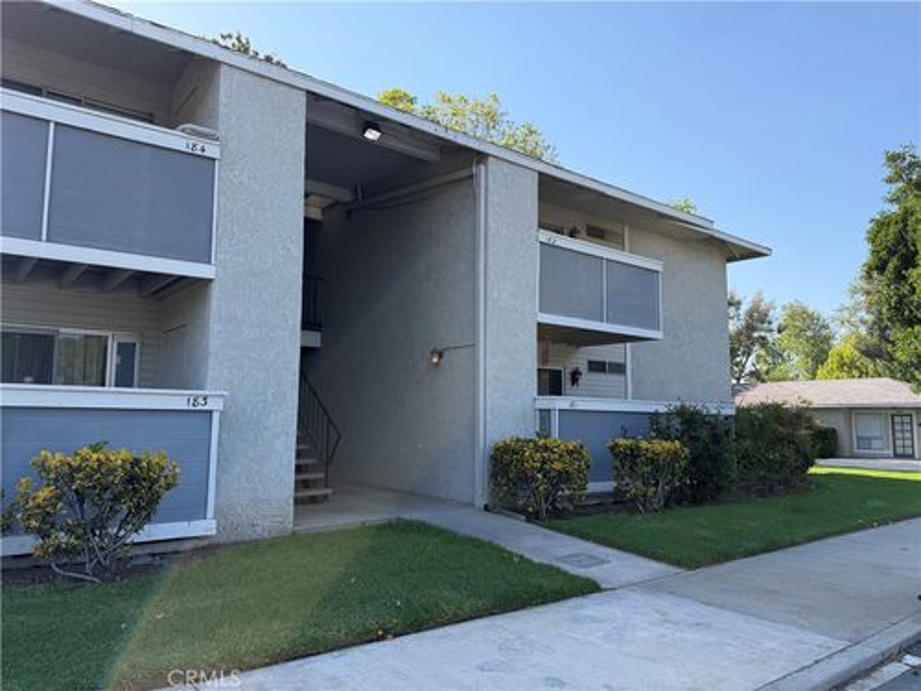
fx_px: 639
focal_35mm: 24
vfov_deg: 56.8
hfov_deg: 71.6
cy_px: 346
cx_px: 460
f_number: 1.78
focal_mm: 6.76
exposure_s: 1/2525
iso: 100
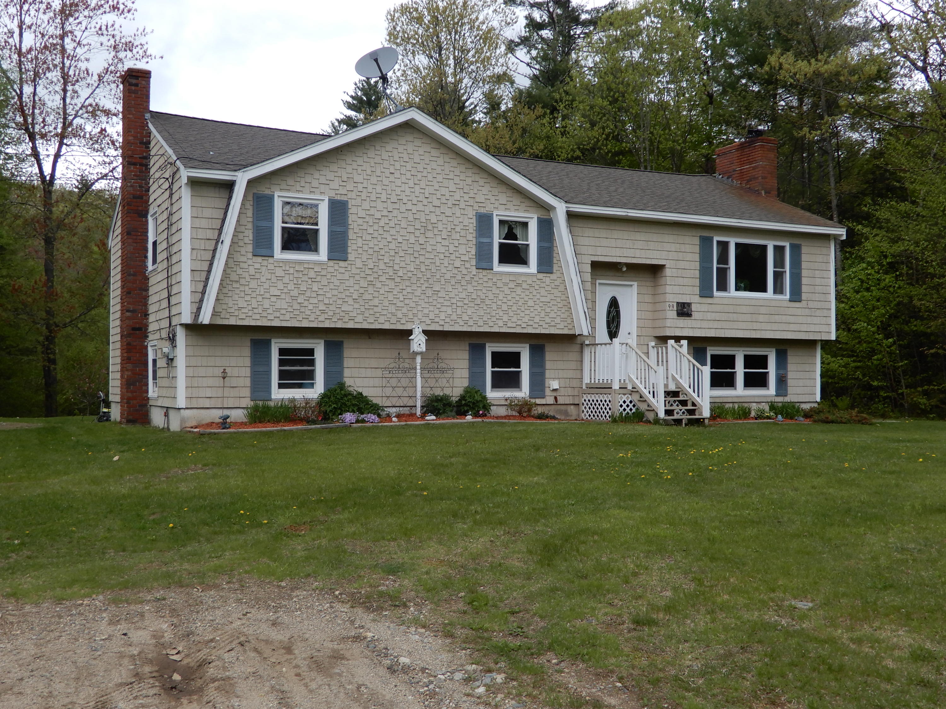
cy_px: 354
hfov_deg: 49.0
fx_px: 1038
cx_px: 473
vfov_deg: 37.7
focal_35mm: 38
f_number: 4
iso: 80
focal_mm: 6.8
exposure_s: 1/200
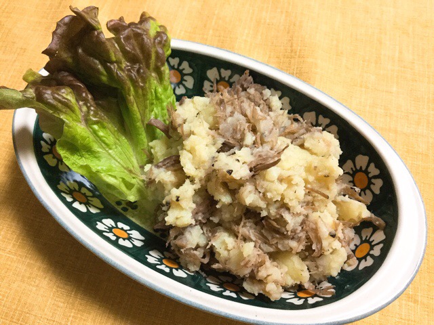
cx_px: 217
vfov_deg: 45.4
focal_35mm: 31
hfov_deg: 58.4
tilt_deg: -64.3
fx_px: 389
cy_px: 162
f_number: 2.4
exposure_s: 1/30
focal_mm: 3.3
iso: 200
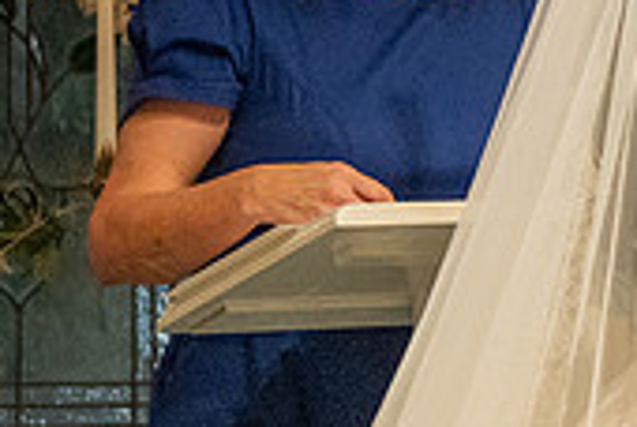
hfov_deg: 3.7
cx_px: 1184
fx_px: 9731
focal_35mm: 549
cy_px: -9
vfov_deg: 2.5
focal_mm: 120
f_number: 4
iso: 3200
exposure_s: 1/200
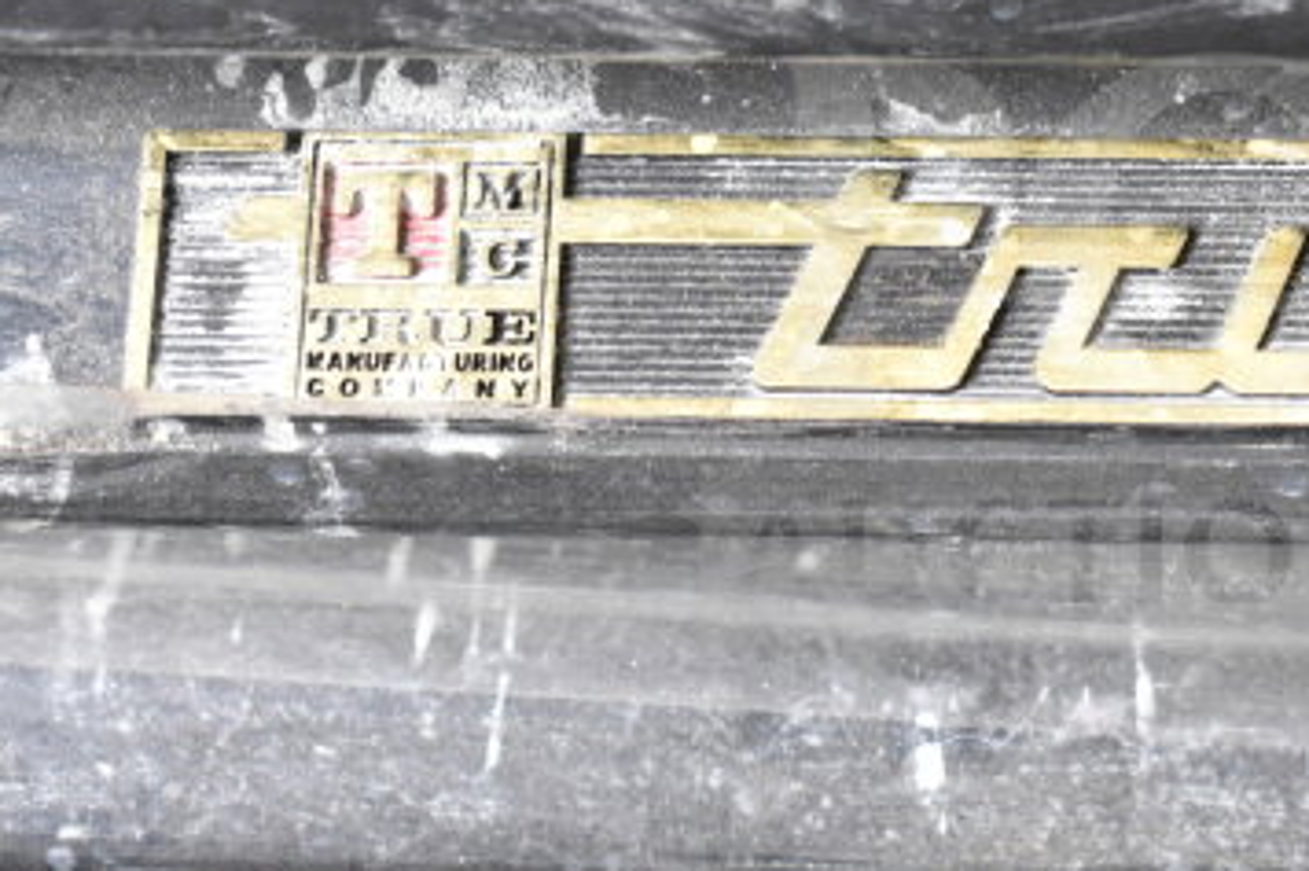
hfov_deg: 18.7
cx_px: 1110
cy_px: 347
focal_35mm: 108
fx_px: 3925
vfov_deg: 12.7
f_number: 5
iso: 2200
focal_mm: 42
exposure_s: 1/60
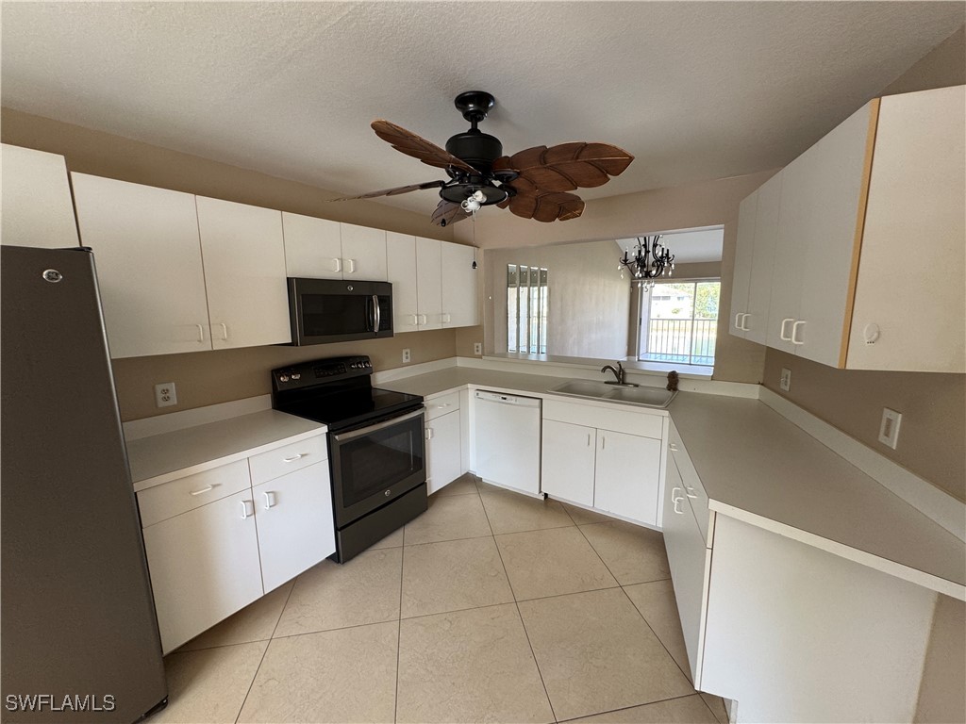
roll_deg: +1.2
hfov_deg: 102.1
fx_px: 391
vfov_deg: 85.7
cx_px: 483
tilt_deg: -7.1
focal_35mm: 14
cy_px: 362
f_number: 2.2
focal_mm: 2.22
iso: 125
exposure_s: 1/99
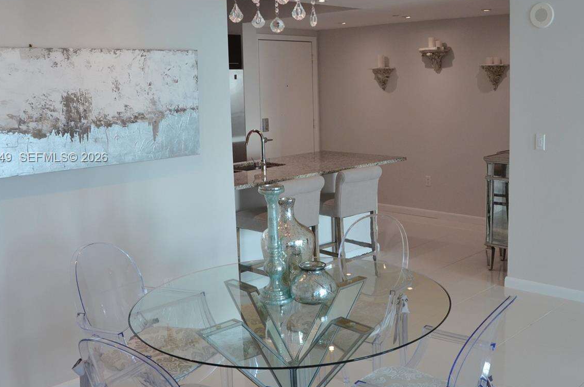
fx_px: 615
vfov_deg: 34.8
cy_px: 158
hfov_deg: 50.4
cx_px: 359
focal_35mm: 38
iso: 400
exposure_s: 1/100
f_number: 5
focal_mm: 18
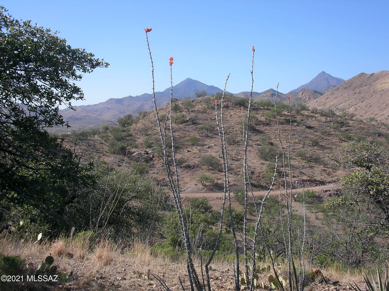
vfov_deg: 30.2
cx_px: 194
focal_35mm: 48
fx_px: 539
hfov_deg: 39.7
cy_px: 146
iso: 50
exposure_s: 1/146
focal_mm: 7.4
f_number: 7.5
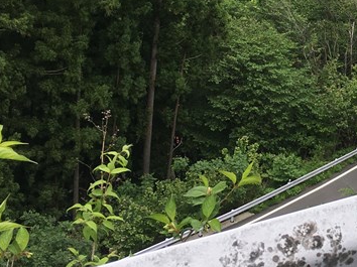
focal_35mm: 84
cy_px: 11
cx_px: 434
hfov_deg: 21.5
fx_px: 866
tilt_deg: -19.4
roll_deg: -9.8
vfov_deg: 17.2
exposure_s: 1/705
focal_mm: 4.15
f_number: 2.2
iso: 25
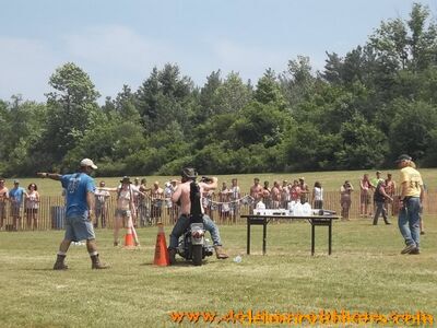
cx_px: 218
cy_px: 164
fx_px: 1477
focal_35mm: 117
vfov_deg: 12.7
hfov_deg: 16.8
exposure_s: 1/400
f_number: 5.4
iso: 80
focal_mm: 21
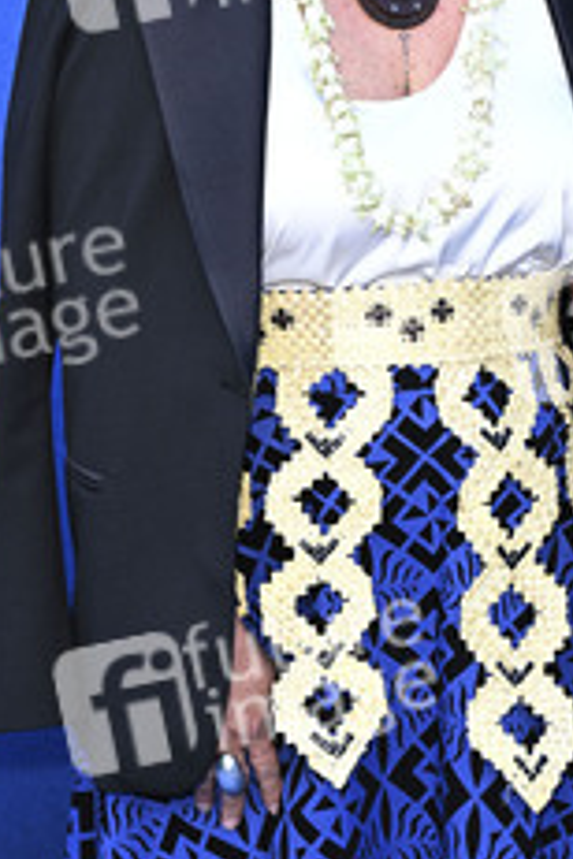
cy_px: 130
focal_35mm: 135
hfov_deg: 10.2
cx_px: 353
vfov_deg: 15.1
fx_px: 3223
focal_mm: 78
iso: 1000
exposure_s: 1/250
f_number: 6.3
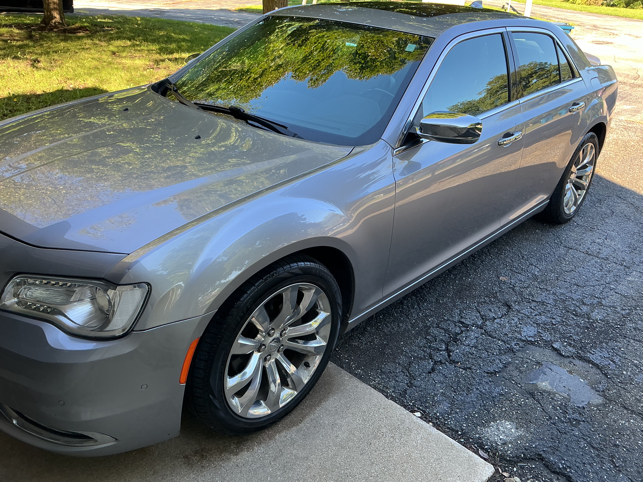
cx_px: 322
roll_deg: -2.0
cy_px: 241
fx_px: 539
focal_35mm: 29
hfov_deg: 61.7
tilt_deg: -26.1
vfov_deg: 48.2
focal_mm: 3
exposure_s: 1/120
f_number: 1.8
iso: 25
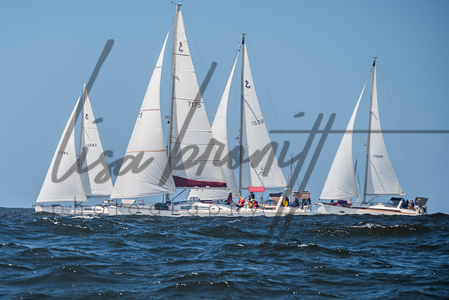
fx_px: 3561
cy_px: 213
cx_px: 148
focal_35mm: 285
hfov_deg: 7.2
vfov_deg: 4.8
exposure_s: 1/250
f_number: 6.3
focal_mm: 200
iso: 100
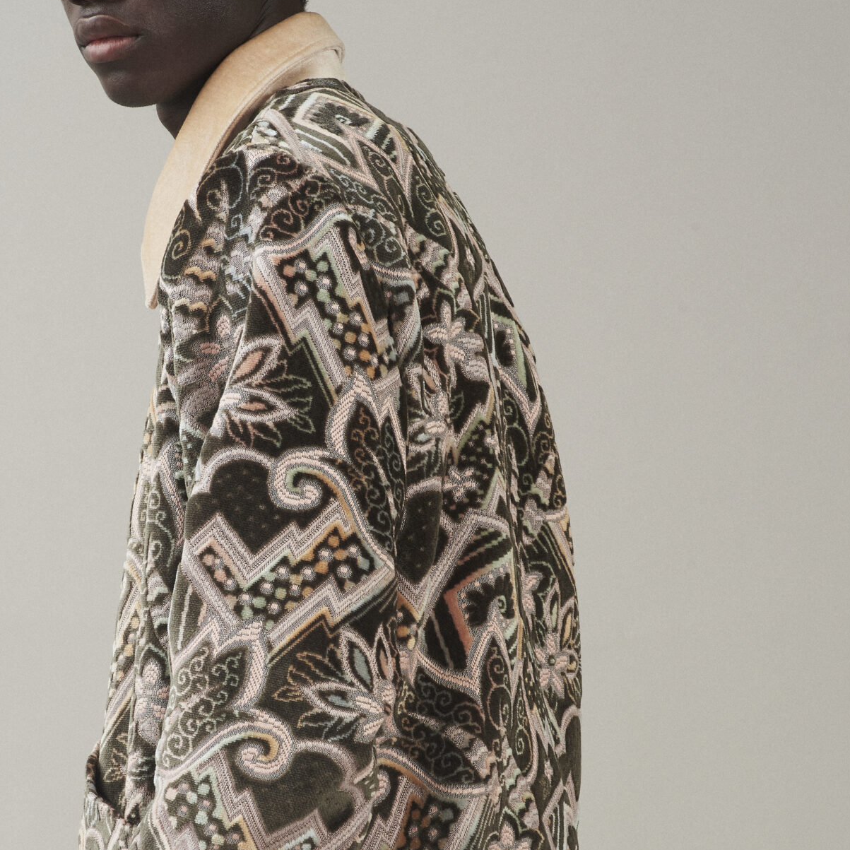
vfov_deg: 9.2
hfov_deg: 9.2
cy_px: 611
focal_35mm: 190
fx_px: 5278
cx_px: 338
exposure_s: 1/160
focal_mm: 105
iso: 200
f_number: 11
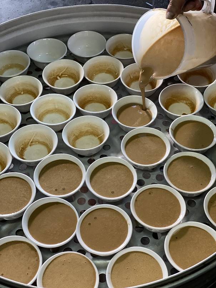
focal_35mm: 52
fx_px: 433
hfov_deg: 28.0
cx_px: 108
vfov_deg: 36.8
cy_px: 144
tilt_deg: -50.0
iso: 200
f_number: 2
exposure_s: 1/40
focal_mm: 6
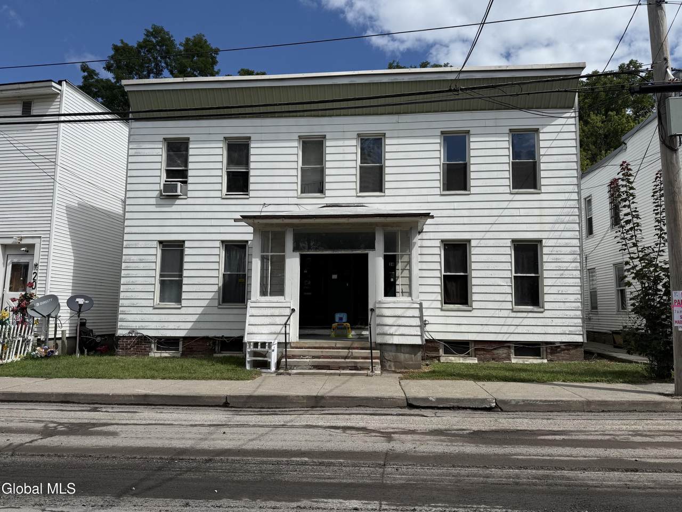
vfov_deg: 56.8
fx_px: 473
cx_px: 341
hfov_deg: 71.6
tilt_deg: +4.7
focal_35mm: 24
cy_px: 256
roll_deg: -0.7
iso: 80
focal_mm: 6.76
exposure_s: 1/9091
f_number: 1.78
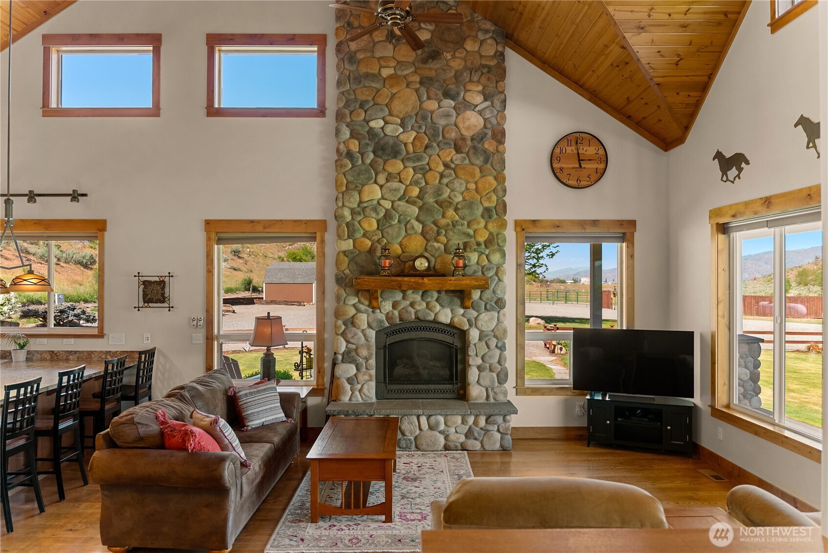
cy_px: 276
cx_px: 414
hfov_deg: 73.7
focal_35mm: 24
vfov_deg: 53.2
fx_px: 552
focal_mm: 24
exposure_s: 1/15
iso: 400
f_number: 3.2
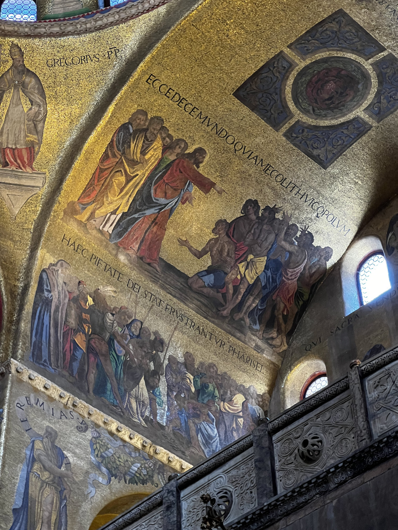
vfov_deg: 25.3
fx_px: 1180
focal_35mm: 77
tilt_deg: +45.1
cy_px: 265
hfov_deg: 19.1
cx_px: 199
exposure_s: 1/25
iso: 800
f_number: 2.8
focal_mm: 9
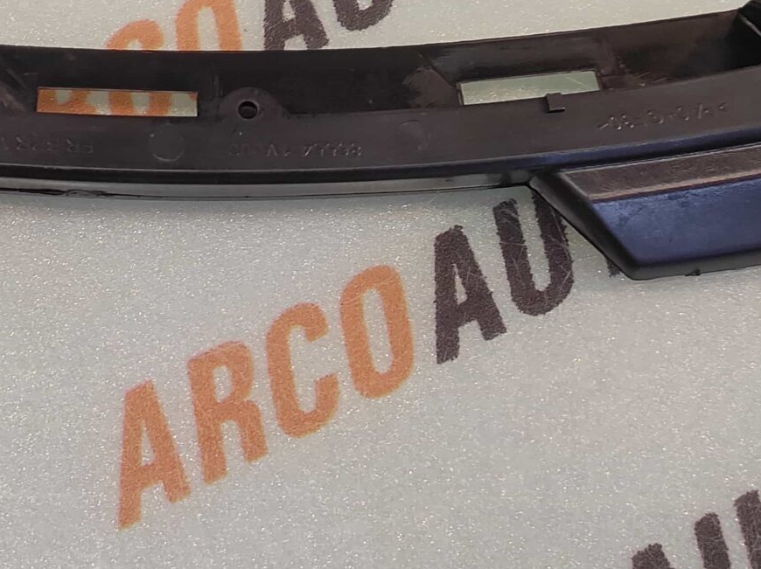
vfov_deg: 28.5
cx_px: 31
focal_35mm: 50
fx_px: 1098
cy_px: 115
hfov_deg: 35.2
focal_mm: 4.74
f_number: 1.79
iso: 109
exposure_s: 1/33
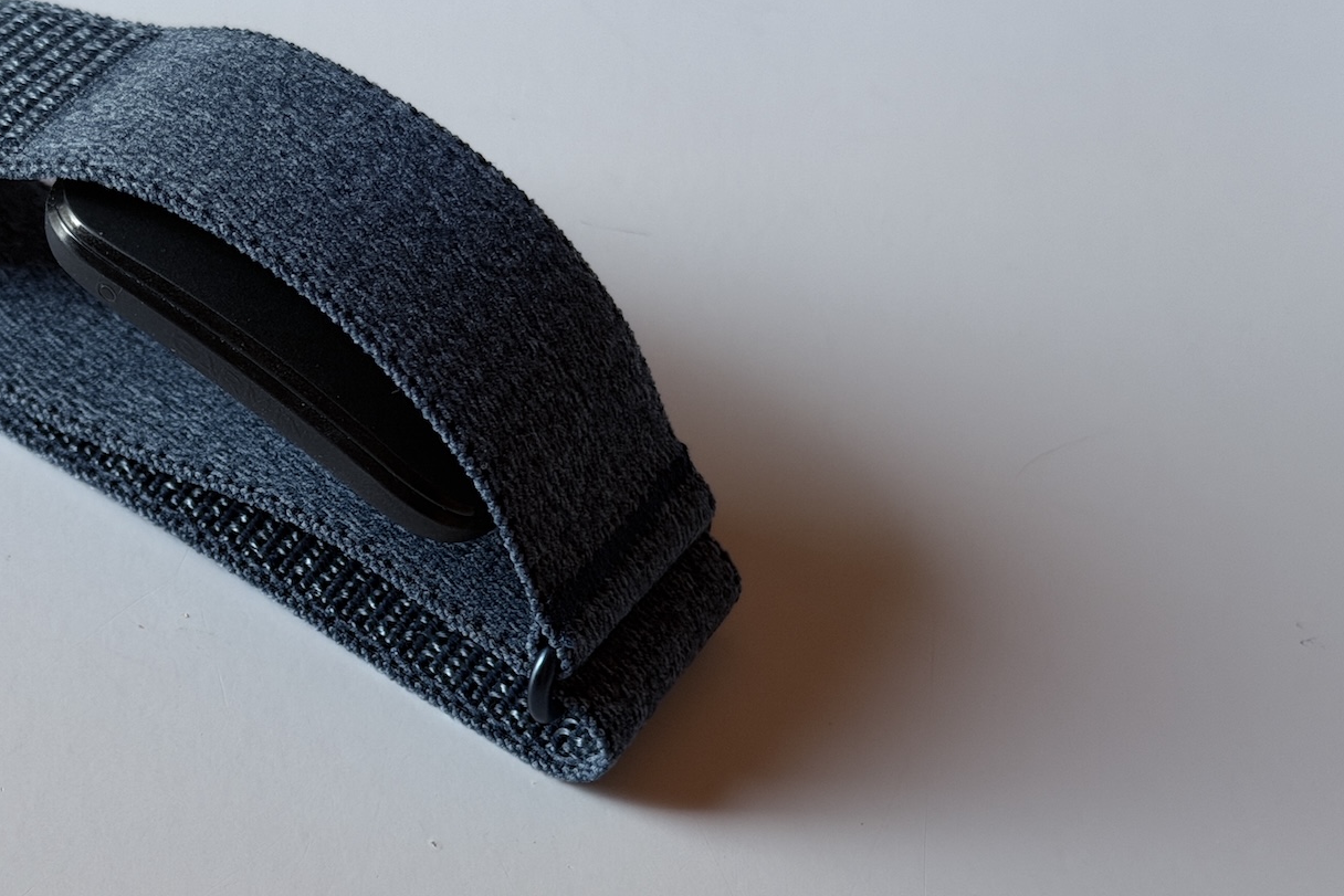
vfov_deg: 17.5
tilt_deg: -52.3
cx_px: 324
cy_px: 516
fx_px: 2912
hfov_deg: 25.7
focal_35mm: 78
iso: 50
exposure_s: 1/121
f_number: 1.78
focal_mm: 6.76
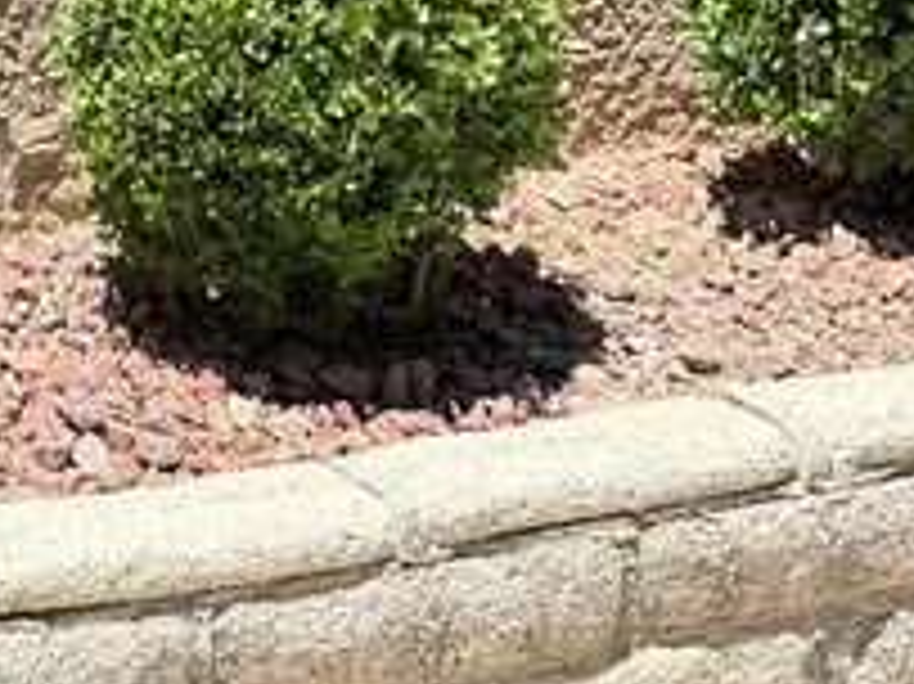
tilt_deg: +2.0
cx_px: -410
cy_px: -968
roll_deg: +0.9
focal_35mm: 121
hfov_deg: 15.2
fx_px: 3193
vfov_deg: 10.5
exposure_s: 1/1522
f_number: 1.78
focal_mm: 6.76
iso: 80
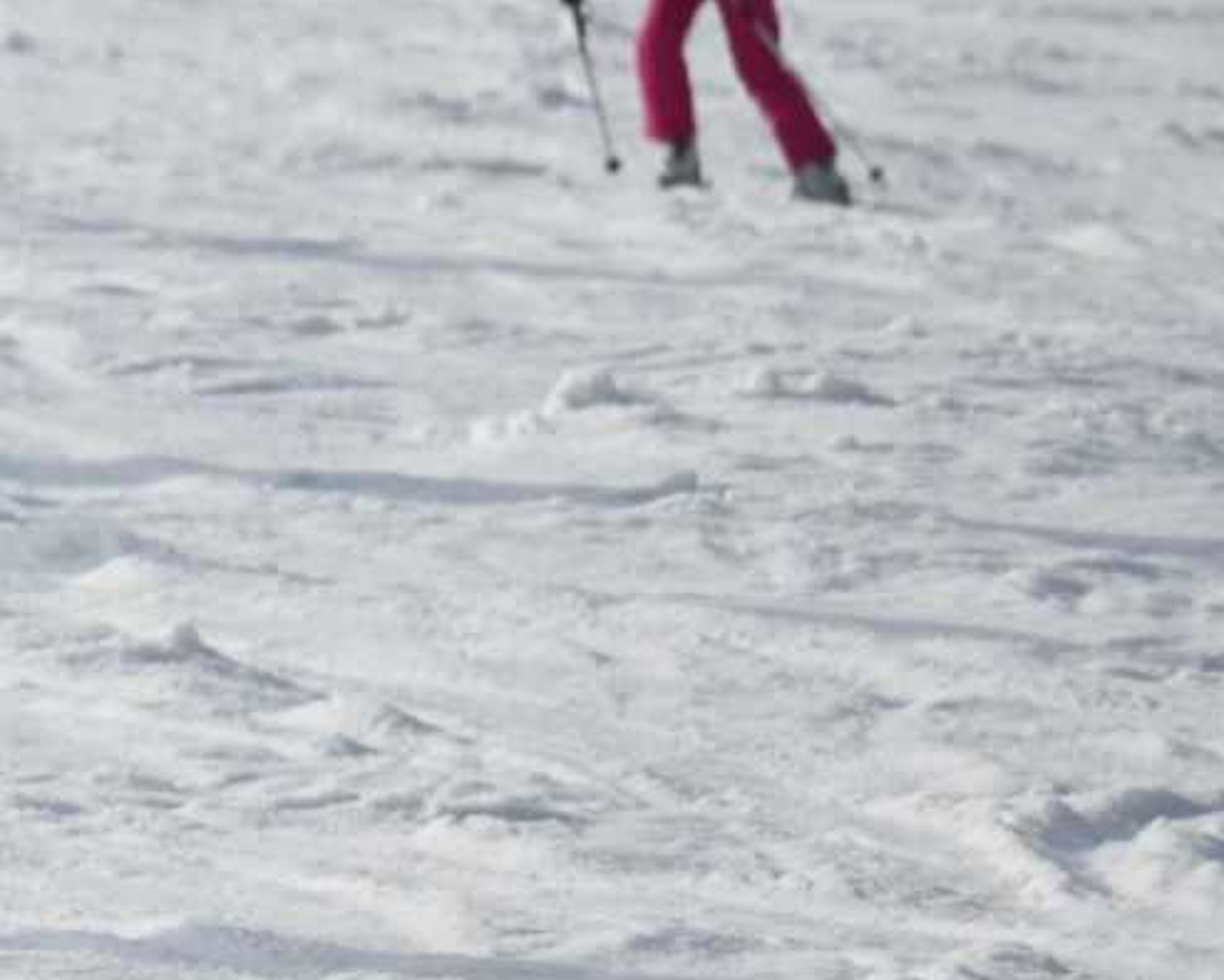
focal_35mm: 1284
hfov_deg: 1.5
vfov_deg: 1.2
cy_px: 732
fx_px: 46541
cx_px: -943
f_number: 7.1
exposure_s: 1/800
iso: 100
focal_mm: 250
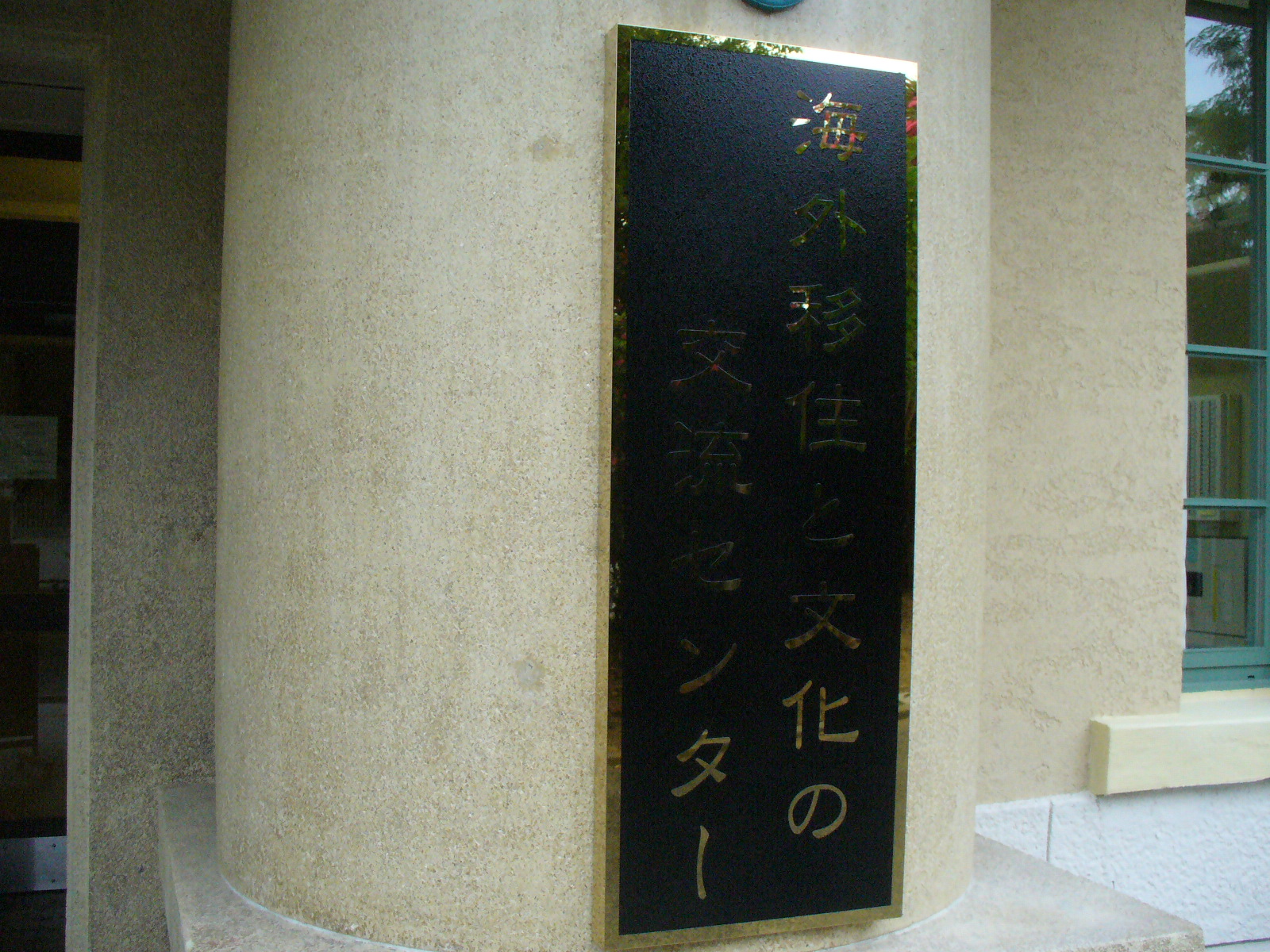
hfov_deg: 50.1
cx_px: 635
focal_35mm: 37
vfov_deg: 38.7
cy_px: 476
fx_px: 1357
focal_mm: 6.1
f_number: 2.8
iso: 400
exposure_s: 1/500
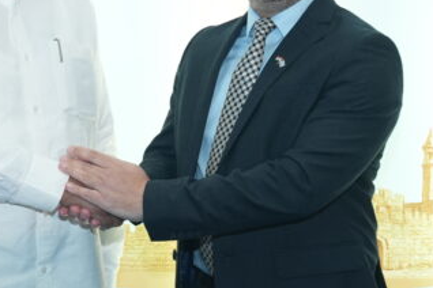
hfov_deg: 17.4
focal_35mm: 117
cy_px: 36
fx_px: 1407
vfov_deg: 11.6
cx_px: 112
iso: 800
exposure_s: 1/160
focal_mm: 36.3
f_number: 3.5
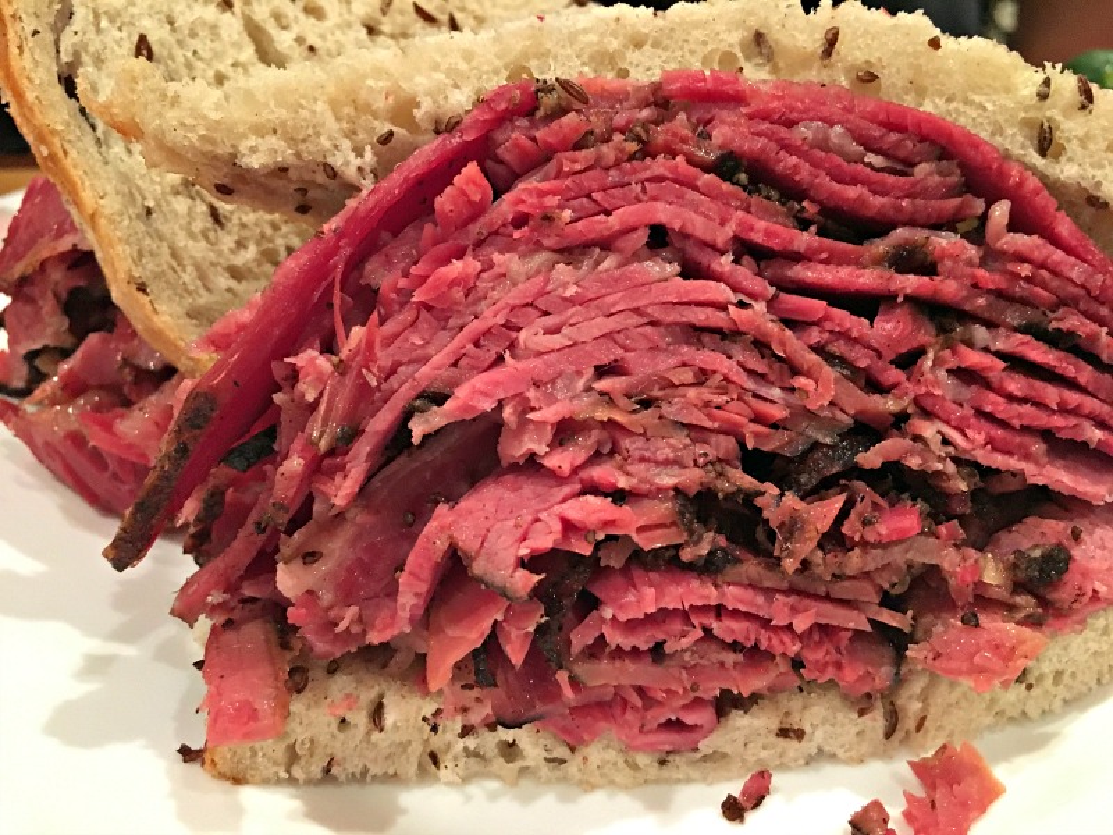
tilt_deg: -27.0
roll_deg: -0.9
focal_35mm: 29
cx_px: 556
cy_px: 418
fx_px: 932
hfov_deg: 61.7
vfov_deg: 48.2
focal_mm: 4.15
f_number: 2.2
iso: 250
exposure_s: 1/15
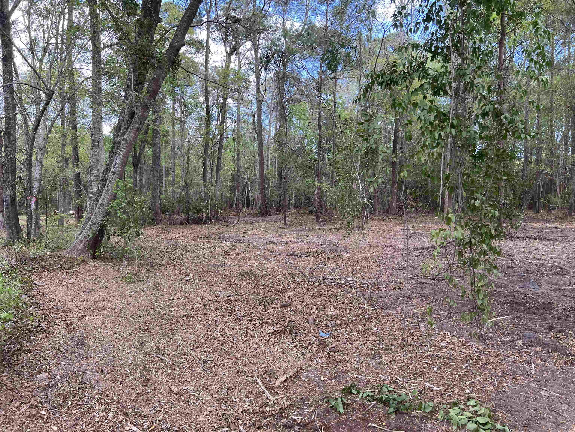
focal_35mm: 26
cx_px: 288
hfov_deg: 67.3
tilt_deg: -3.8
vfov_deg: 53.1
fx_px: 432
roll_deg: +0.7
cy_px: 216
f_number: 1.5
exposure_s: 1/242
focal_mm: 5.7
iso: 40
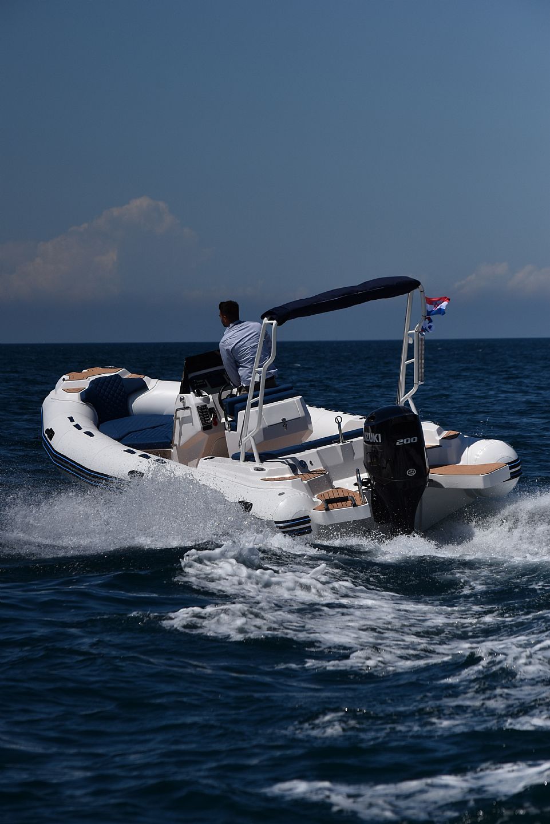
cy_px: 412
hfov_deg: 7.3
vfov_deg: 11.0
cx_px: 275
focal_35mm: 188
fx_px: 4293
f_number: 8
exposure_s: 1/2000
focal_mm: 125
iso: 280
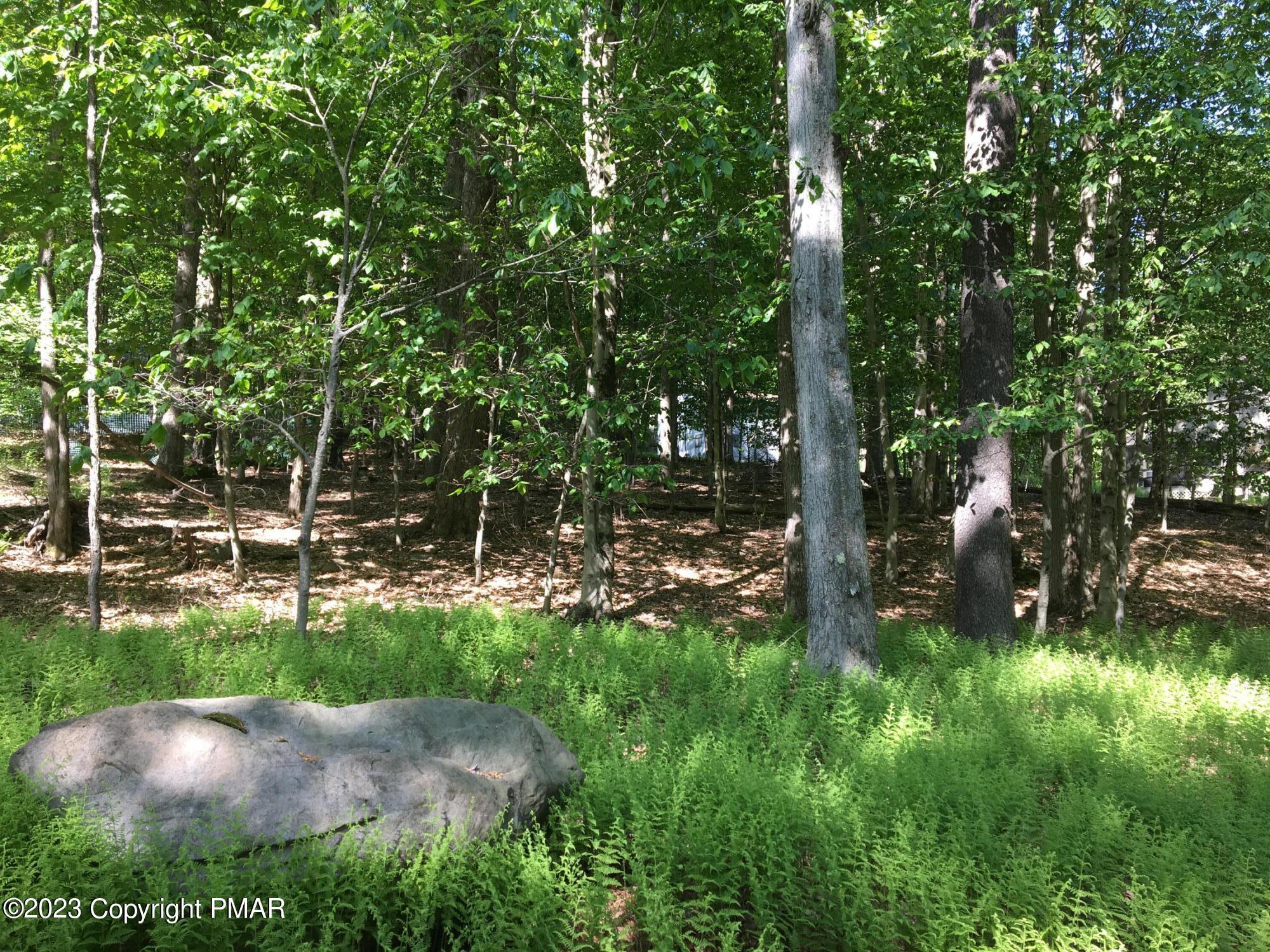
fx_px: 1064
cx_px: 635
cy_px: 476
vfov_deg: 48.2
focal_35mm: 29
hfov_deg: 61.7
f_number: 2.2
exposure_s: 1/120
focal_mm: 4.15
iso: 25
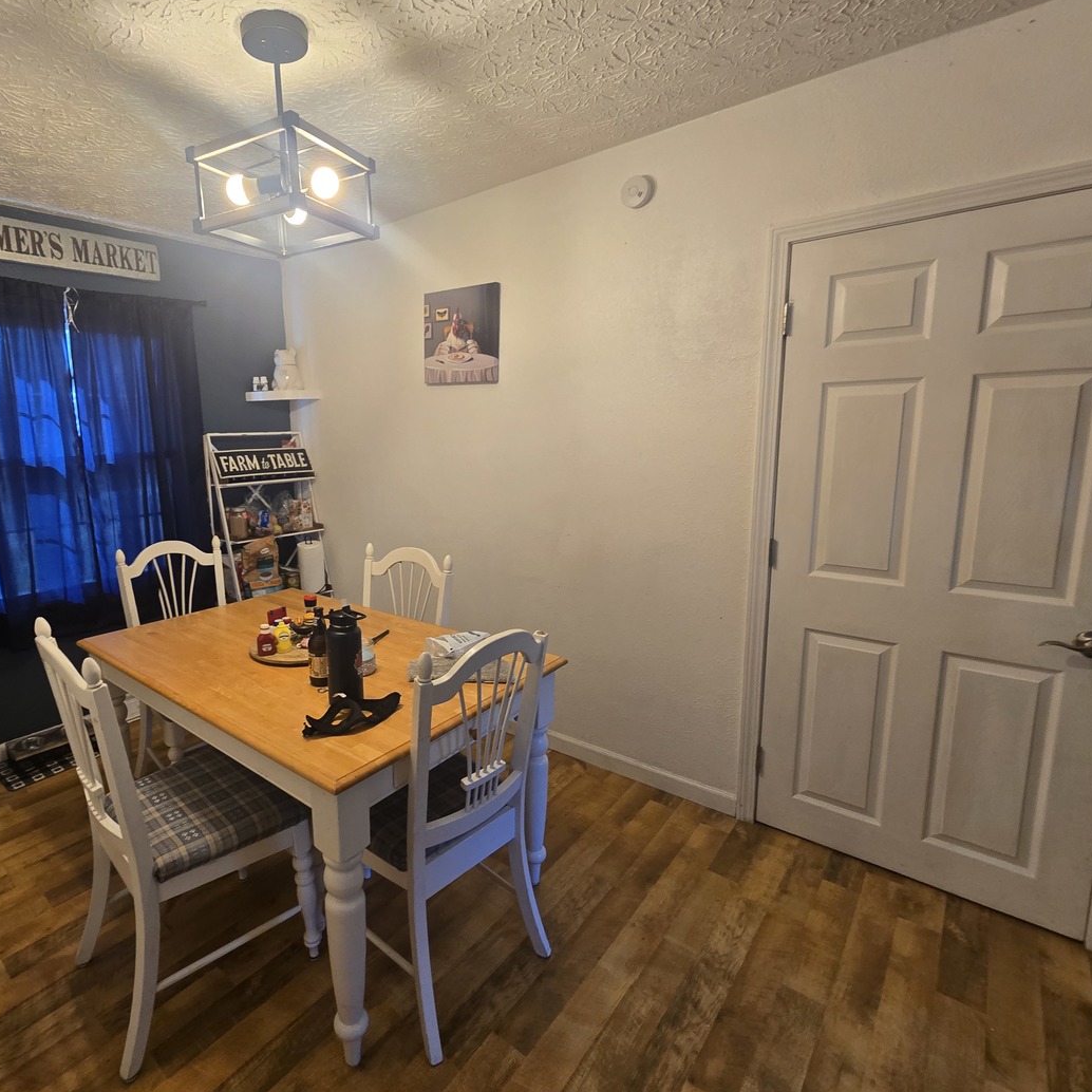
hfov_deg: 85.6
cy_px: 531
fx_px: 571
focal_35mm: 16
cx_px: 406
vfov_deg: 87.4
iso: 125
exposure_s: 1/60
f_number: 2.2
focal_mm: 2.2
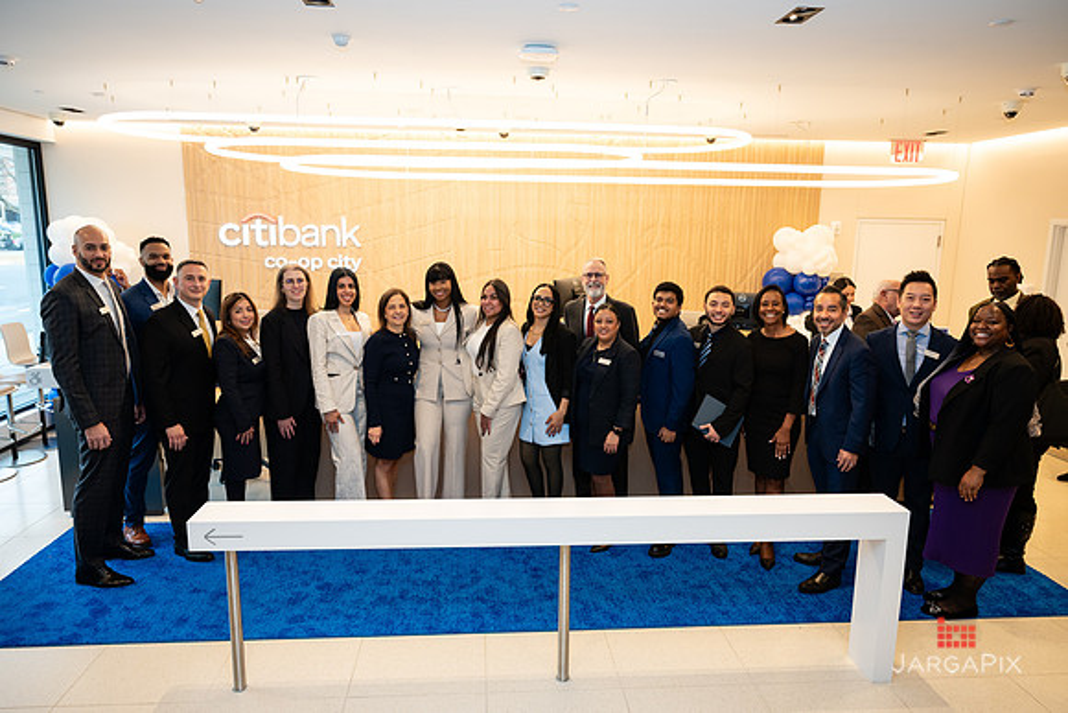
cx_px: 534
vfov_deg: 50.9
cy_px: 356
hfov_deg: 71.0
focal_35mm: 25
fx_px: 748
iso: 400
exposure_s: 1/160
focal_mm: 24.5
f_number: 3.2
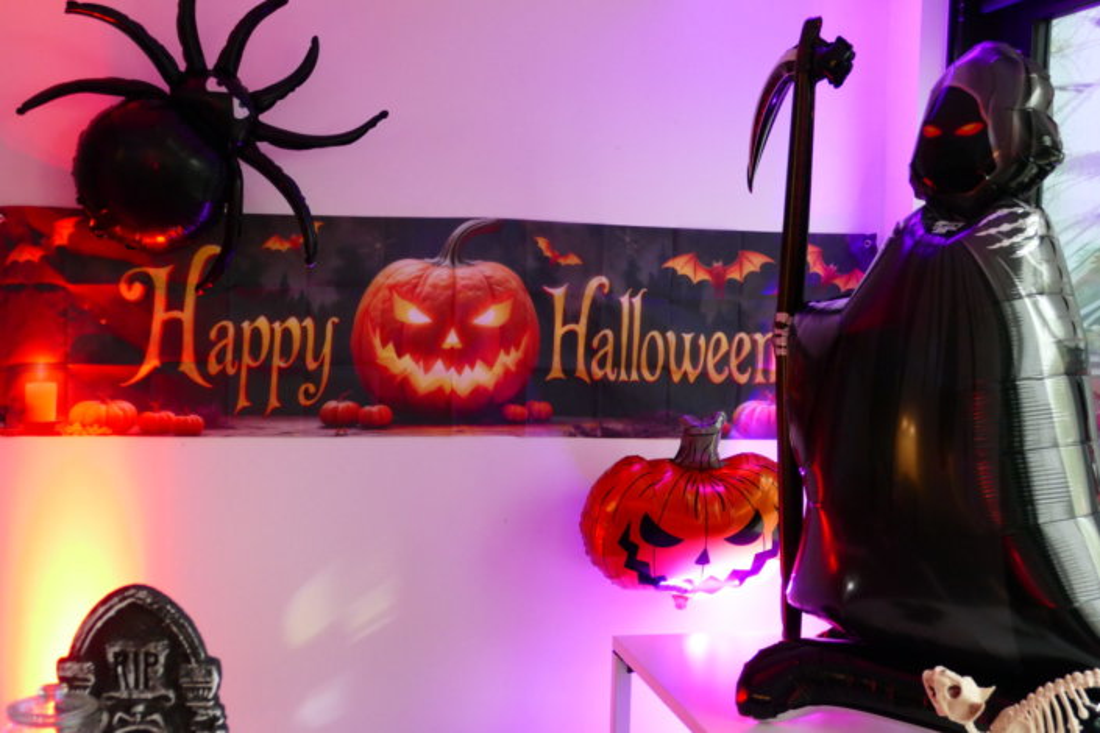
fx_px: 1436
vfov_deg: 28.6
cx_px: 550
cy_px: 366
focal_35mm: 47
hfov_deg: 41.9
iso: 1600
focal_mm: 17
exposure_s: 1/10
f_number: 3.3
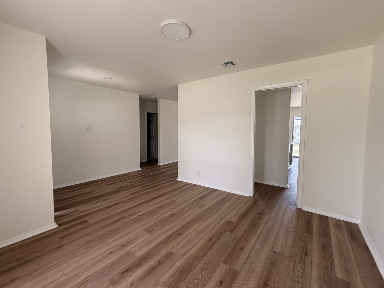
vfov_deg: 81.7
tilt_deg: -4.2
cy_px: 140
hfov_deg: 98.1
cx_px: 200
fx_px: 166
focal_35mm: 15
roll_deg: +0.9
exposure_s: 1/121
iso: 160
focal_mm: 2.22
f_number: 2.2
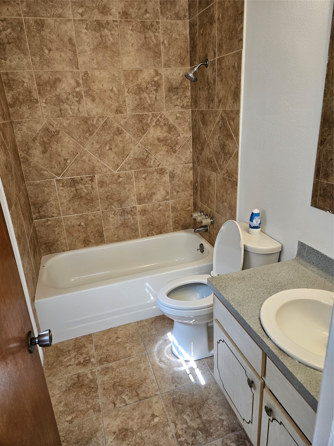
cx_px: 167
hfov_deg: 58.9
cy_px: 223
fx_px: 296
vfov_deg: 73.9
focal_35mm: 23
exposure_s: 1/120
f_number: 1.8
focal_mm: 5.4
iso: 160
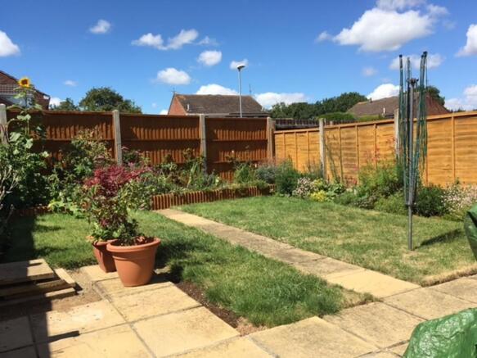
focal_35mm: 29
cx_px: 238
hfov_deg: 61.7
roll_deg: +3.0
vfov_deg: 48.2
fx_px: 400
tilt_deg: -2.9
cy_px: 179
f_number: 2.2
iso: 25
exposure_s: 1/1374
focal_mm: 4.15
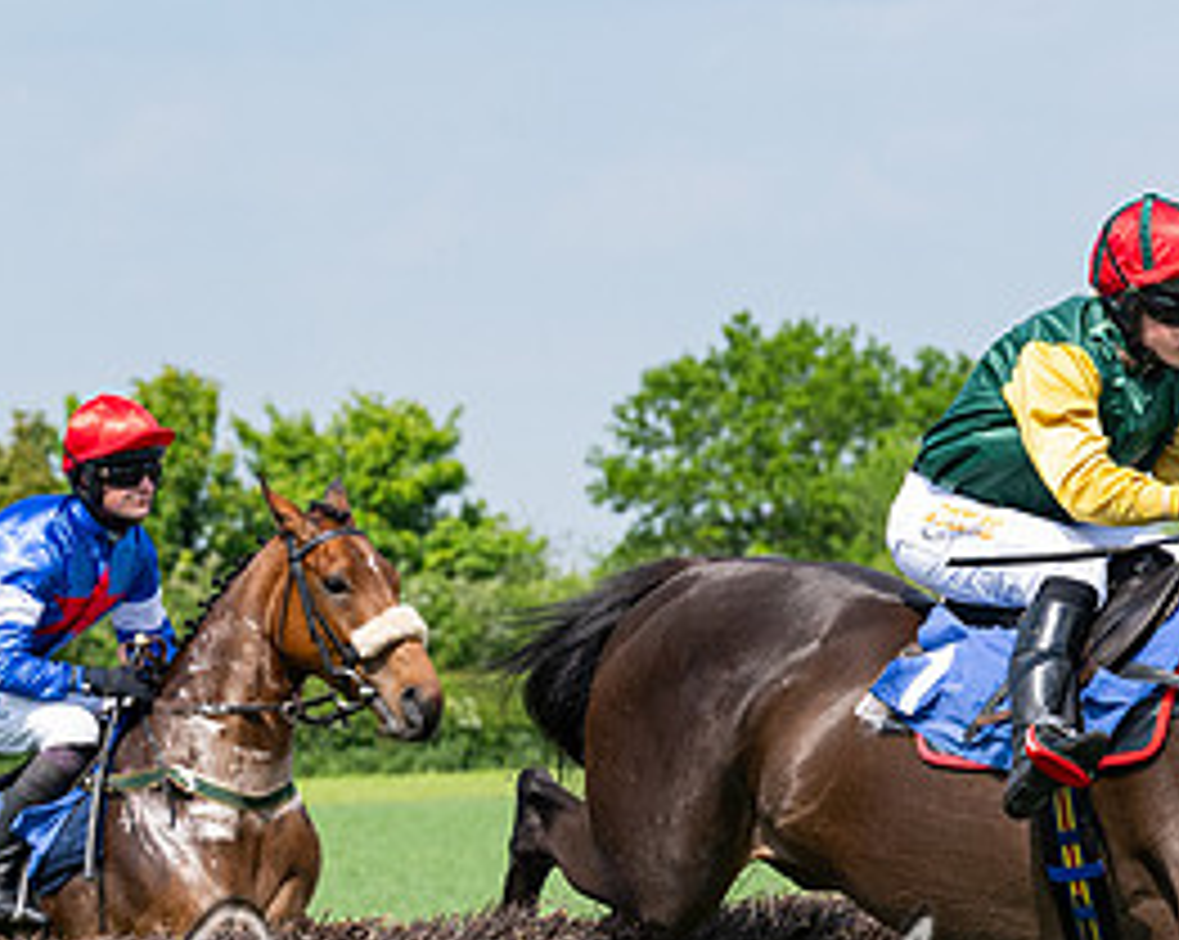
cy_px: 840
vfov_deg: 6.1
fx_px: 8853
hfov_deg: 7.6
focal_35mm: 254
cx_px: 973
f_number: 4
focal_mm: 70
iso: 400
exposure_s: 1/3200
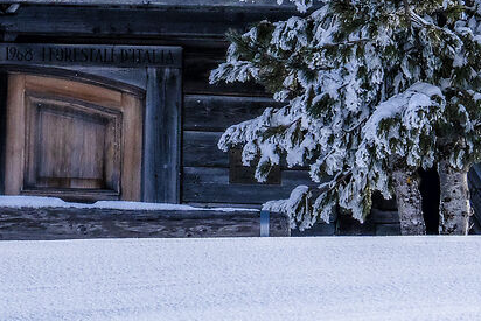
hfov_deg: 5.5
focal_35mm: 373
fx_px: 4985
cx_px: 27
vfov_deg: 3.7
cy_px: -165
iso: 320
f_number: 7.1
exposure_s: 1/2000
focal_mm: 64
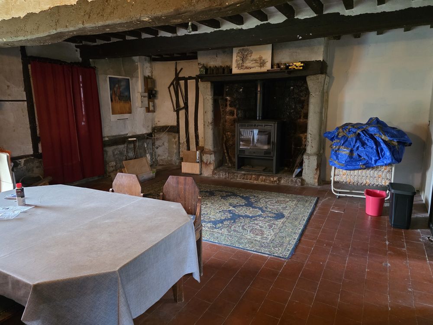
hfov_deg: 73.9
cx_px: 216
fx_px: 288
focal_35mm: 23
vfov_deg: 58.9
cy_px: 162
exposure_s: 1/50
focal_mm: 6.3
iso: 1250
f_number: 1.7
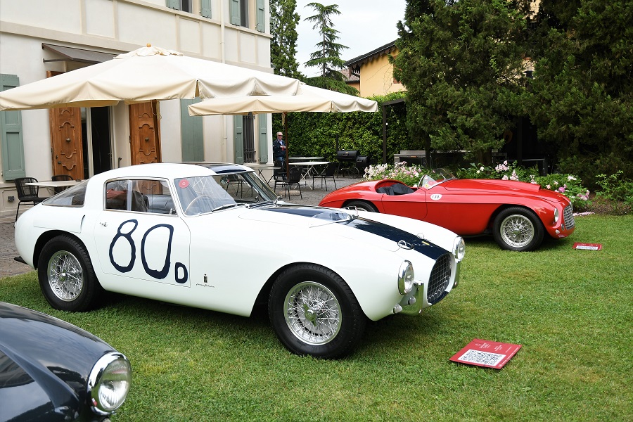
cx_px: 316
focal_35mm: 33
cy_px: 211
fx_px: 580
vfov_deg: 40.0
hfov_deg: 57.2
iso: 160
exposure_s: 1/250
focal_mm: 22
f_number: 4
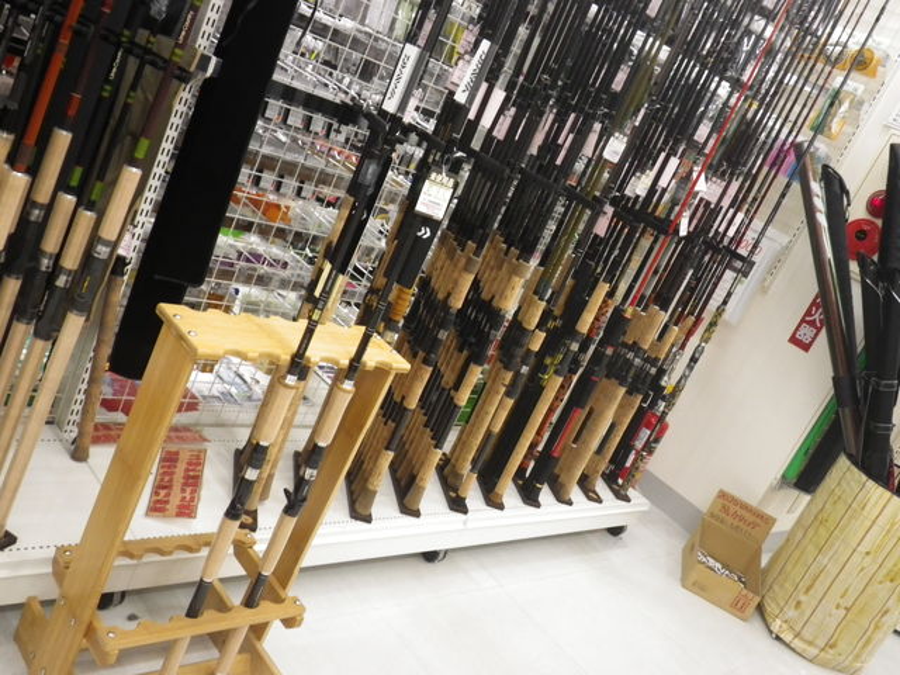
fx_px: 884
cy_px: 338
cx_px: 450
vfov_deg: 41.8
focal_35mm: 34
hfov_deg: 54.0
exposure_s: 1/50
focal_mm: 6.1
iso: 400
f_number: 3.8
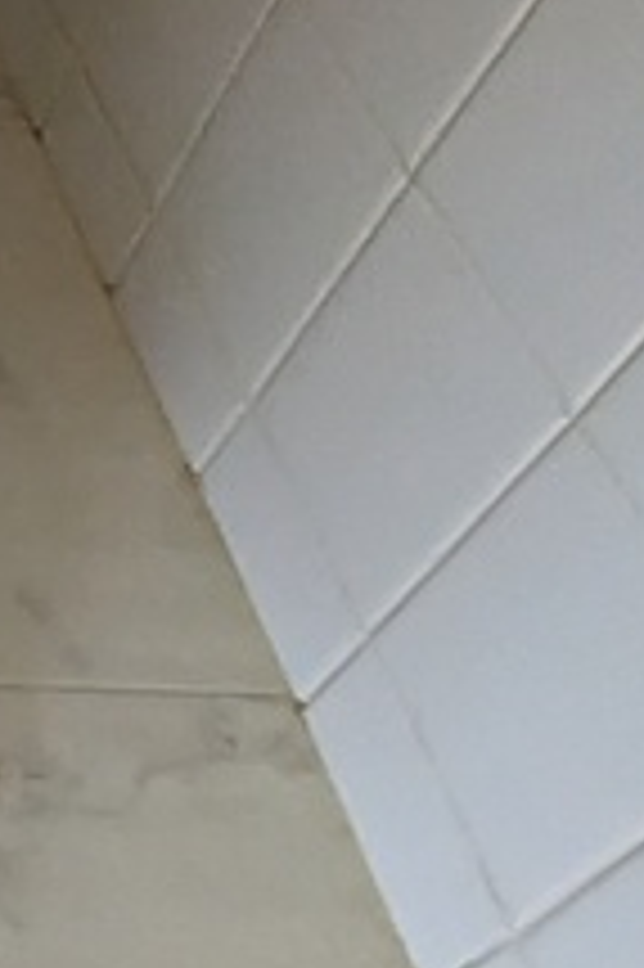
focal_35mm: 65
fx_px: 1747
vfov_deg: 31.0
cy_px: 527
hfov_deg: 14.4
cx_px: -880
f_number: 2.2
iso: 563
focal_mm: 1.83
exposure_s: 1/120
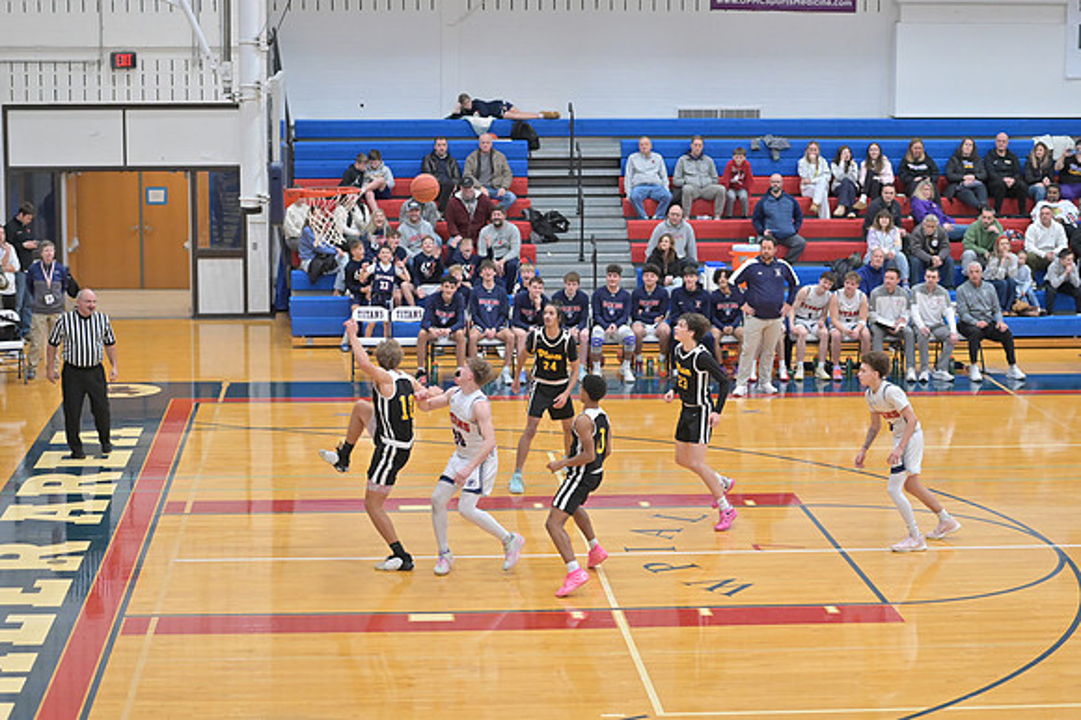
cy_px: 360
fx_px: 2461
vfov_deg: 16.6
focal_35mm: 82
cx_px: 540
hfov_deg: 24.8
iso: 5600
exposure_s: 1/800
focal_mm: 82
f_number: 4
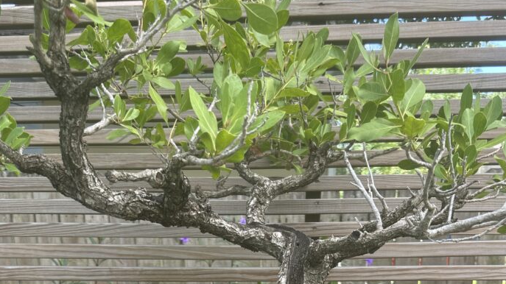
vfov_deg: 27.7
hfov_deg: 51.6
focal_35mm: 39
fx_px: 523
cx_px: 234
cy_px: 316
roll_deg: -0.3
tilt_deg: -10.9
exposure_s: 1/279
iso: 80
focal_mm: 6.86
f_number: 1.78
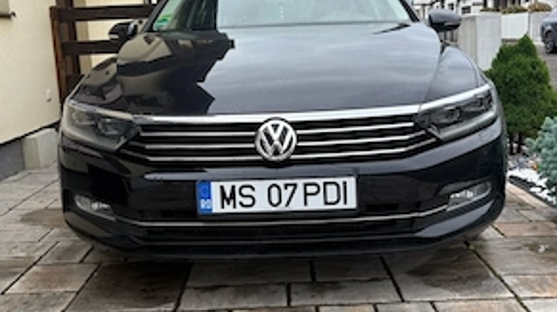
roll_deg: +2.7
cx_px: 278
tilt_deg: -9.3
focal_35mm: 39
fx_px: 575
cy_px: 130
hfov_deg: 51.7
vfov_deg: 30.3
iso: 50
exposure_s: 1/1217
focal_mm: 5.96
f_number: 1.6
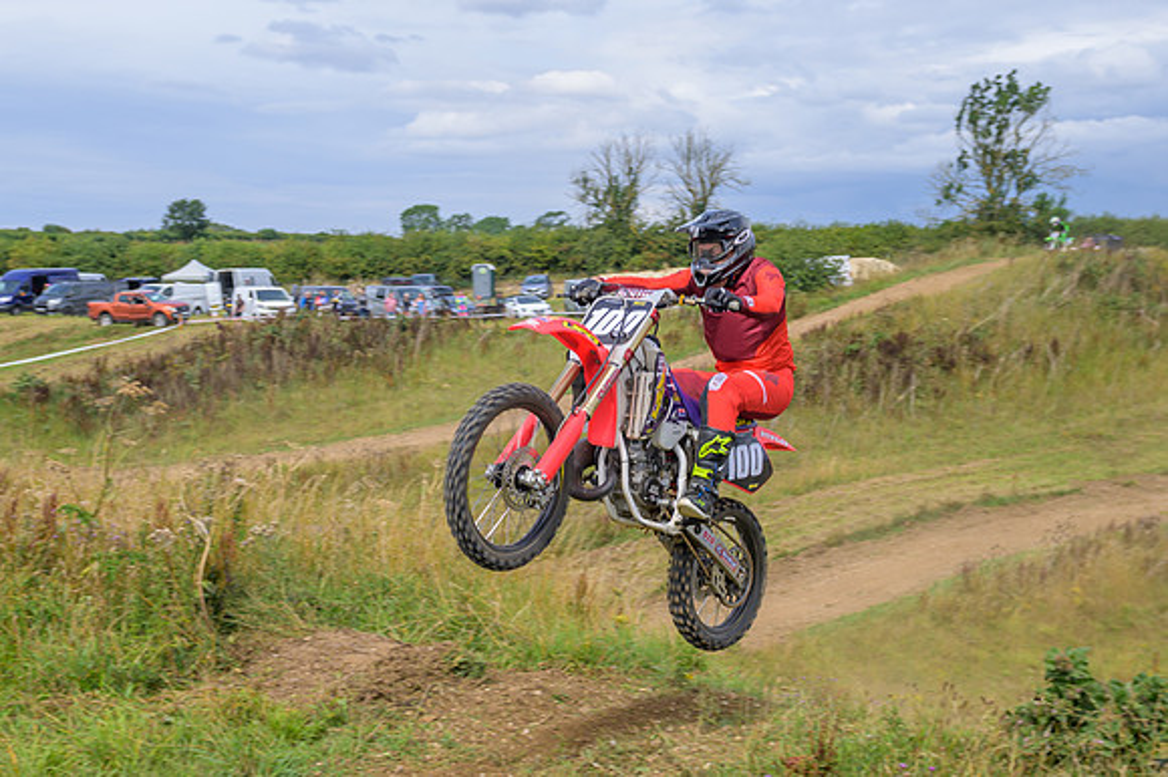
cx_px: 563
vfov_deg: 27.0
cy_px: 403
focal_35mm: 50
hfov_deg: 39.6
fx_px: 1621
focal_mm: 26
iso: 50
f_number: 4
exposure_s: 1/320
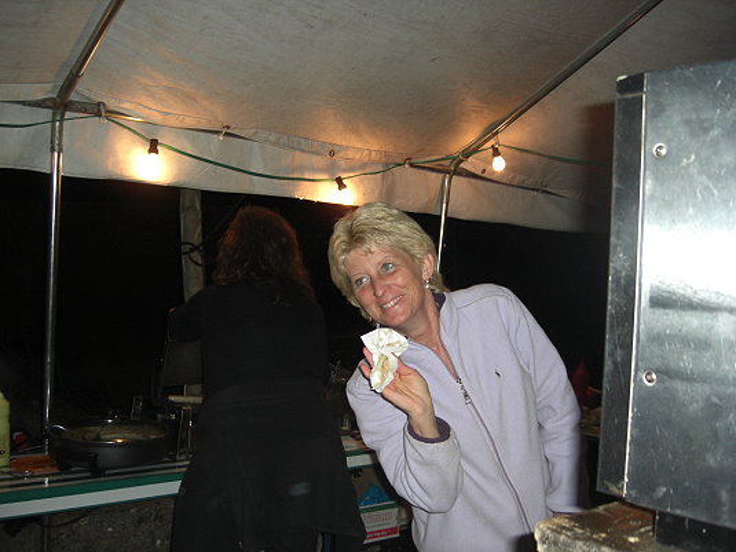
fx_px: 808
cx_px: 368
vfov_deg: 37.7
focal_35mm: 38
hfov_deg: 49.0
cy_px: 276
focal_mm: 7.9
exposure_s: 1/60
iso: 200
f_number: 2.8
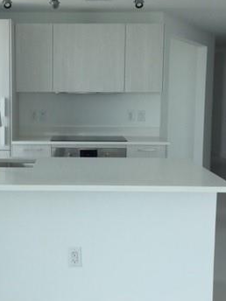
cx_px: 61
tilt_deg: -4.3
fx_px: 470
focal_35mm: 54
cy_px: 137
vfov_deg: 35.5
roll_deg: -0.1
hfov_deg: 26.7
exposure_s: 1/399
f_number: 2.2
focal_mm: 4.15
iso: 32
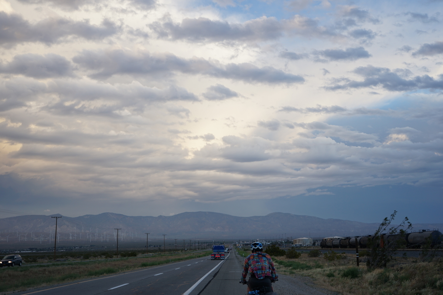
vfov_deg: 29.2
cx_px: 222
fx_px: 566
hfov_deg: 42.7
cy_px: 148
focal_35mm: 46
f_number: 4.5
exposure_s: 1/160
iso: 125
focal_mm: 46
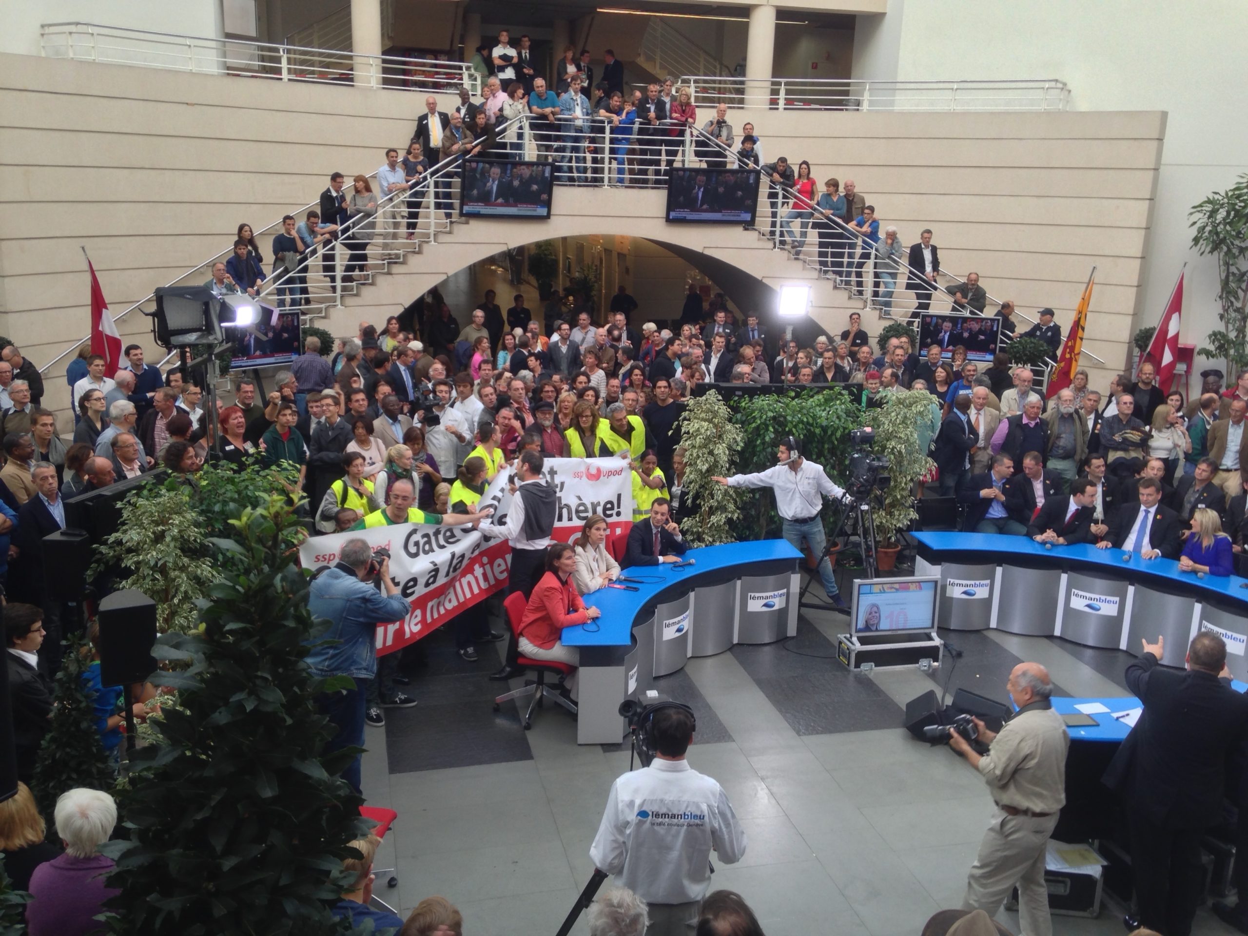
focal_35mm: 33
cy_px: 468
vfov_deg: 42.9
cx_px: 624
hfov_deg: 55.4
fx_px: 1190
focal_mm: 4.12
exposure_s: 1/40
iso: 50
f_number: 2.4
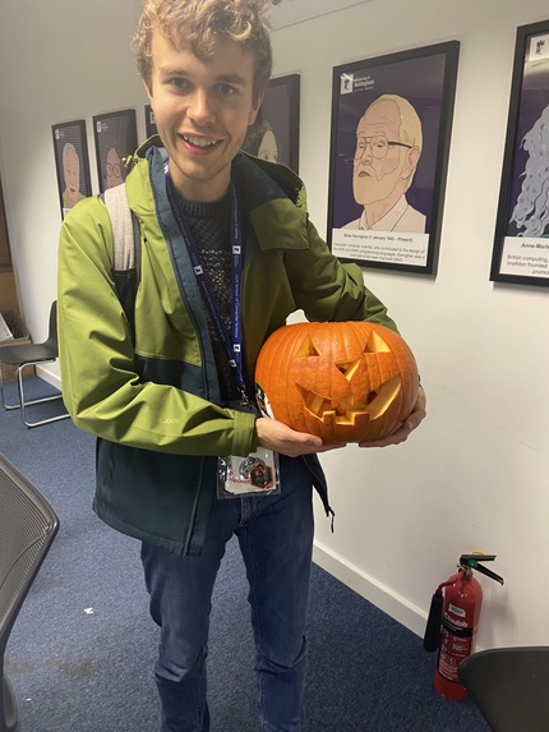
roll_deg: +0.6
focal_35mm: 26
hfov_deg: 53.1
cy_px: 366
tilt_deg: -16.9
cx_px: 274
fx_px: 550
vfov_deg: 67.3
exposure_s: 1/50
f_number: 1.8
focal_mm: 4.25
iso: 200
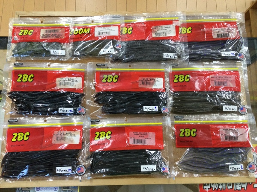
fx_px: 230
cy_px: 96
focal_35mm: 31
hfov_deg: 58.4
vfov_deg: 45.4
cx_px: 128
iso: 40
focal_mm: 3.3
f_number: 2.4
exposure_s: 1/30
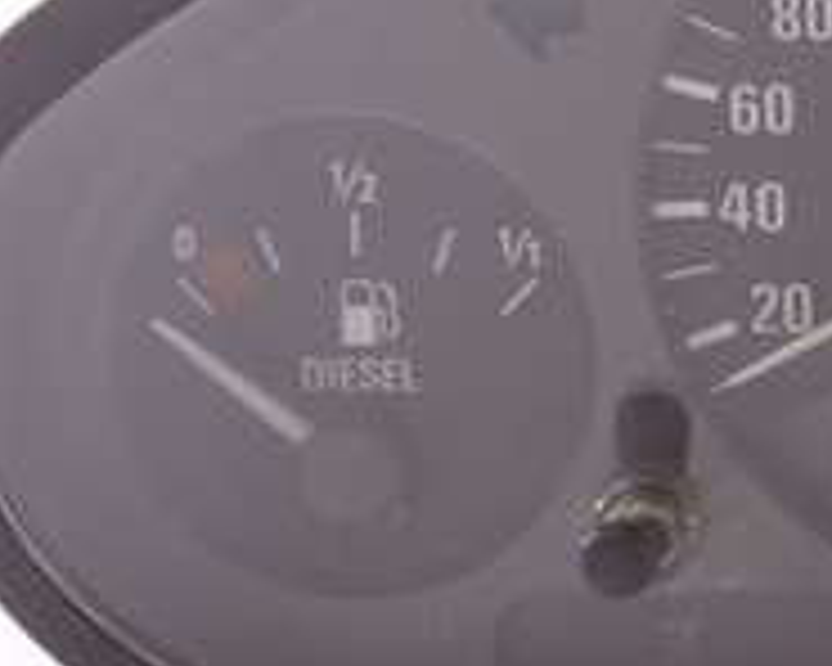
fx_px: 3940
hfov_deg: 11.1
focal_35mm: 160
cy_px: 207
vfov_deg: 9.6
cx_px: 1574
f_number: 2.8
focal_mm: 15.28
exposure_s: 1/50
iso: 250
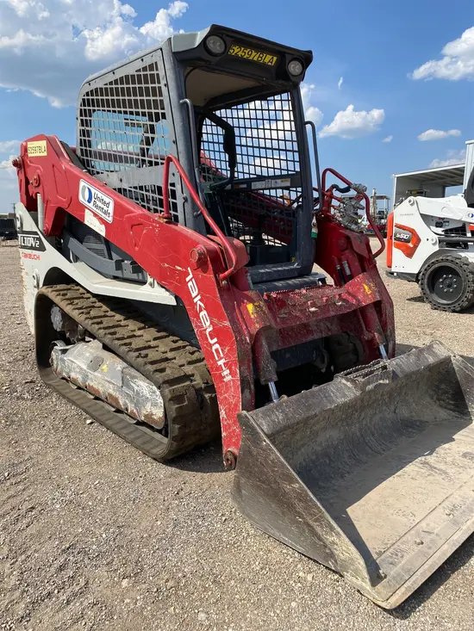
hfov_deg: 53.1
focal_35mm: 26
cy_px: 316
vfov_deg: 67.3
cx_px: 237
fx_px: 475
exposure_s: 1/2890
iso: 32
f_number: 1.8
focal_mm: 4.25
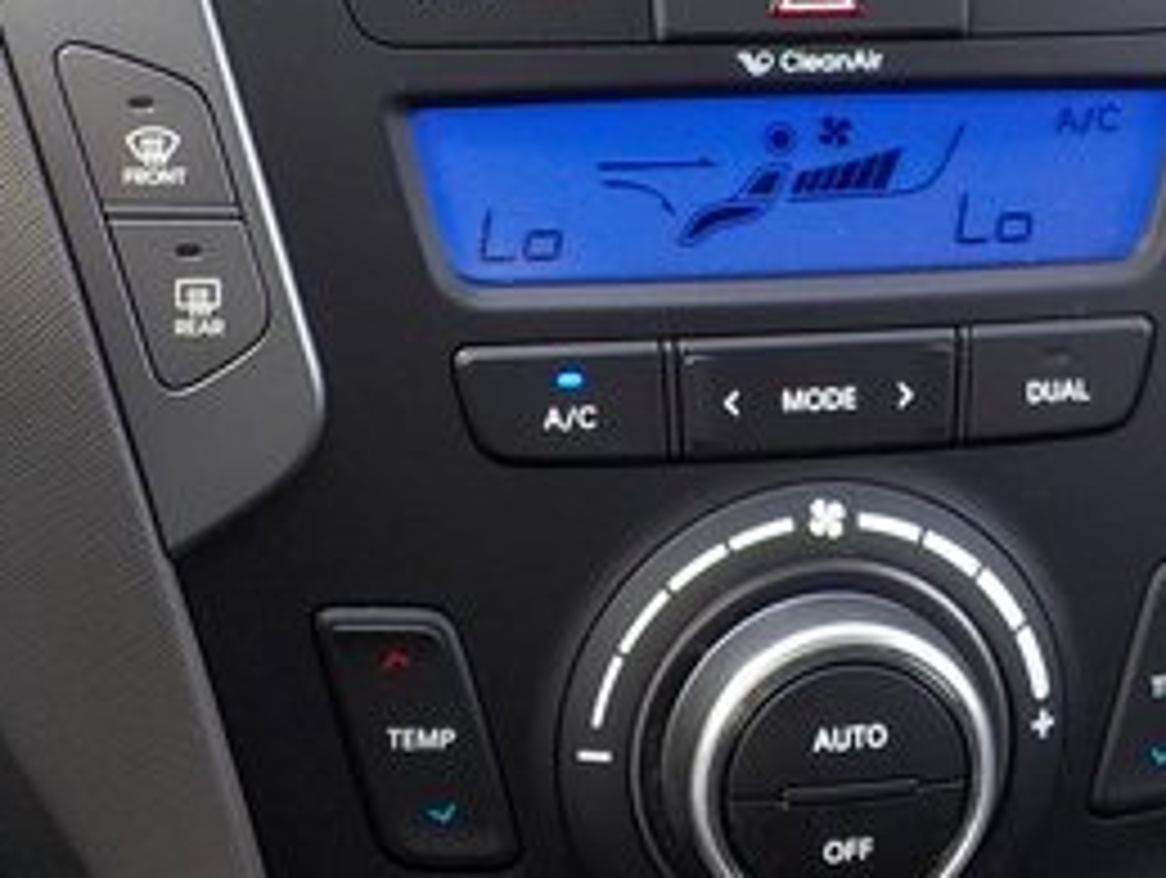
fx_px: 2496
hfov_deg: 26.2
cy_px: -90
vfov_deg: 19.1
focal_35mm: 74
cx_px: 693
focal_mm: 4.1
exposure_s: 1/80
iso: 125
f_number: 3.3
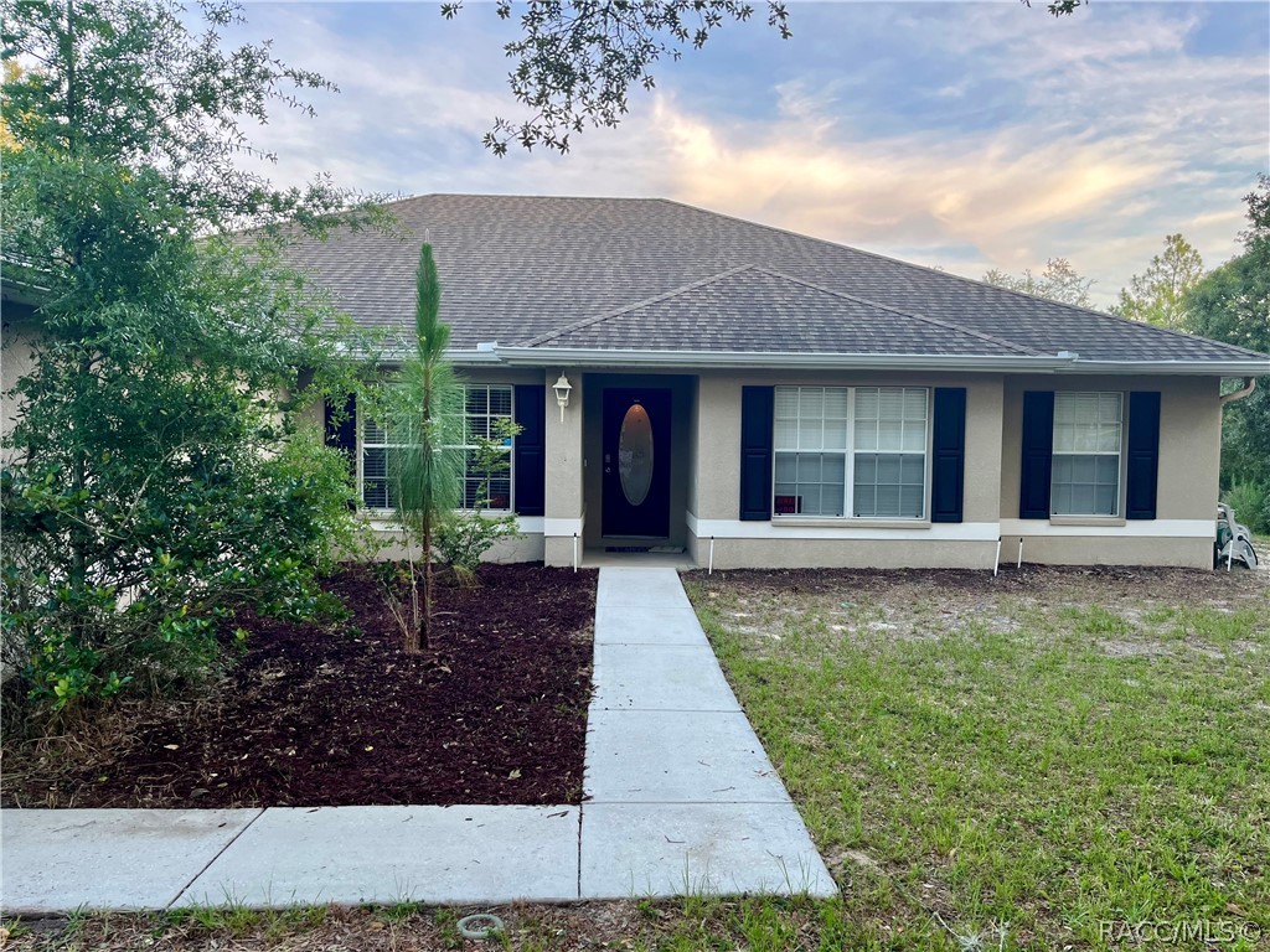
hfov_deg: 67.3
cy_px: 476
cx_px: 635
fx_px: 954
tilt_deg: -3.1
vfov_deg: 53.1
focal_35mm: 26
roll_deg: -0.3
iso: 64
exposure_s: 1/122
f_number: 1.6
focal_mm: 5.1
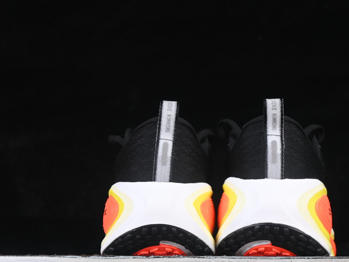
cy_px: 150
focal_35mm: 105
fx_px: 1059
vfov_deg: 14.1
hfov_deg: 18.7
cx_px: 218
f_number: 6.3
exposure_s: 1/60
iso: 160
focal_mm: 50
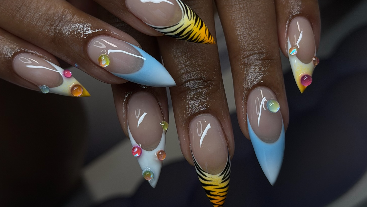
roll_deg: +32.7
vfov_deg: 16.8
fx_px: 701
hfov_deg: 29.3
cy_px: 88
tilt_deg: -32.2
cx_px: 188
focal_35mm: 72
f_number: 1.78
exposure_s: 1/523
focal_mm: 6.76
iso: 64
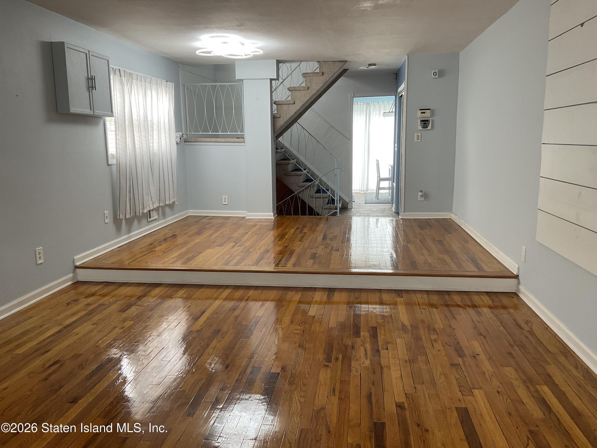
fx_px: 500
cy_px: 224
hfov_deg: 61.7
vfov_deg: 48.2
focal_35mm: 29
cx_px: 298
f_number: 1.8
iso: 50
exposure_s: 1/60
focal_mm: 3
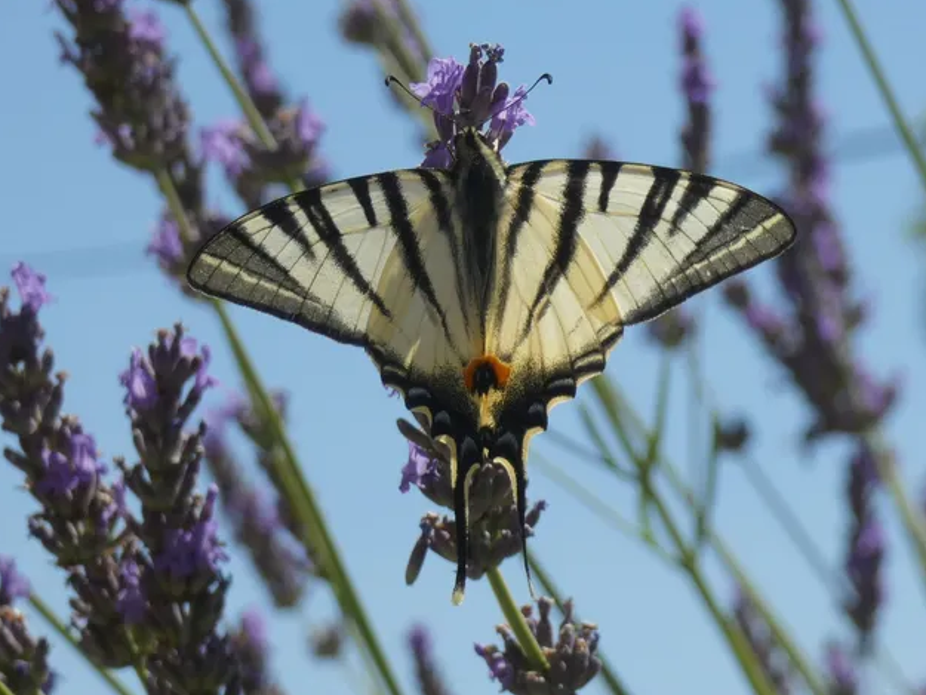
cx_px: 468
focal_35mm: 128
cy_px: 351
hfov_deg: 15.4
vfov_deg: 11.6
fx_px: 3425
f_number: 5.2
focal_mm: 22.4
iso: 80
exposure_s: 1/500
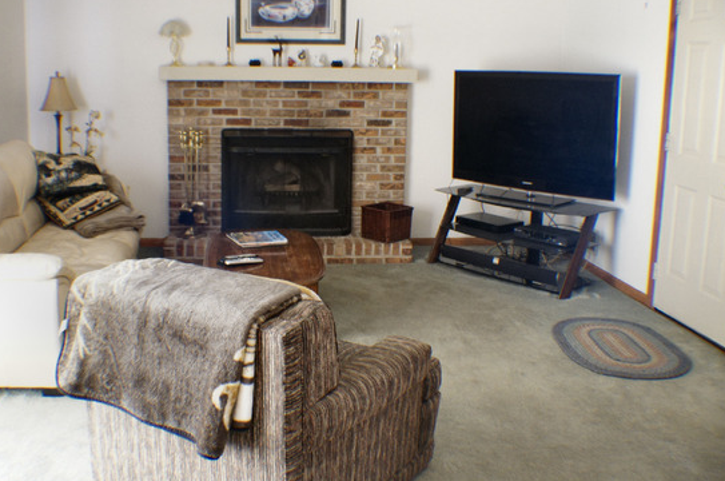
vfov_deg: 29.1
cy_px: 212
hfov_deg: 42.7
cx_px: 323
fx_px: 925
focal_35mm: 46
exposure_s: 1/60
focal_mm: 26
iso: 1600
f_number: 4
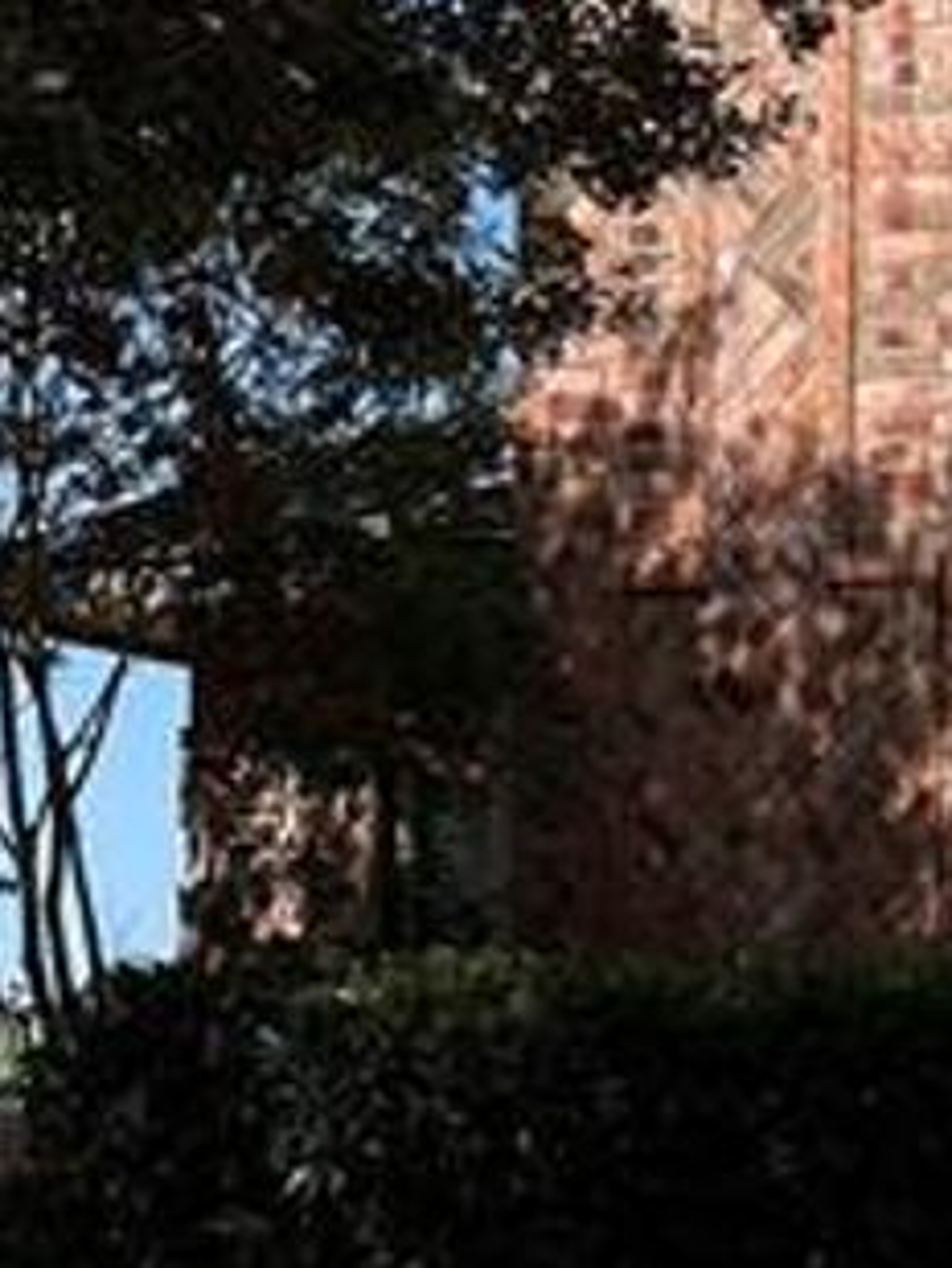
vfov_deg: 16.7
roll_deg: -0.2
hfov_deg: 11.5
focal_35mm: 115
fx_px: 4214
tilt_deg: +0.4
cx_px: 1970
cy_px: 1286
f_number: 1.5
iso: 50
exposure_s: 1/5319
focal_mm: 5.7
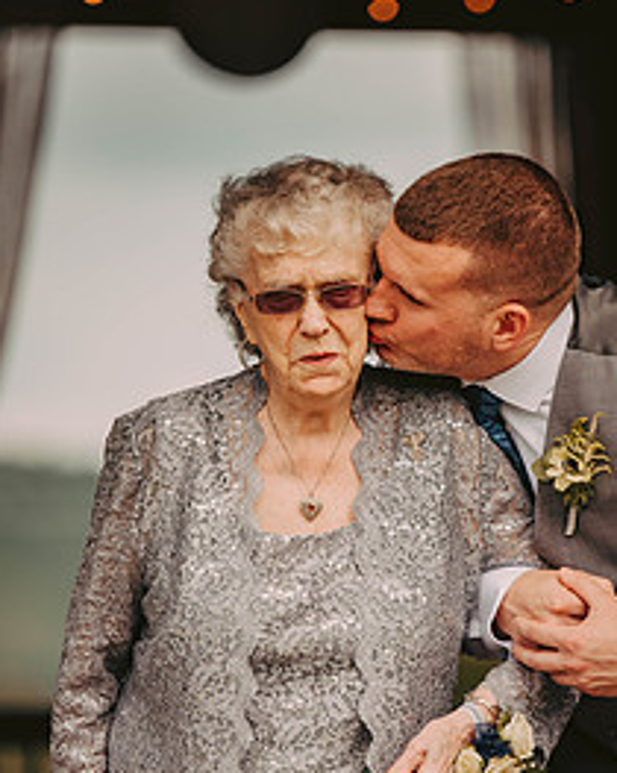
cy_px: 411
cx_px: 429
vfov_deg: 6.7
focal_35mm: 289
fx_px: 6604
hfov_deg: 5.3
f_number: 2.8
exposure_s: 1/4000
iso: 320
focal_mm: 180
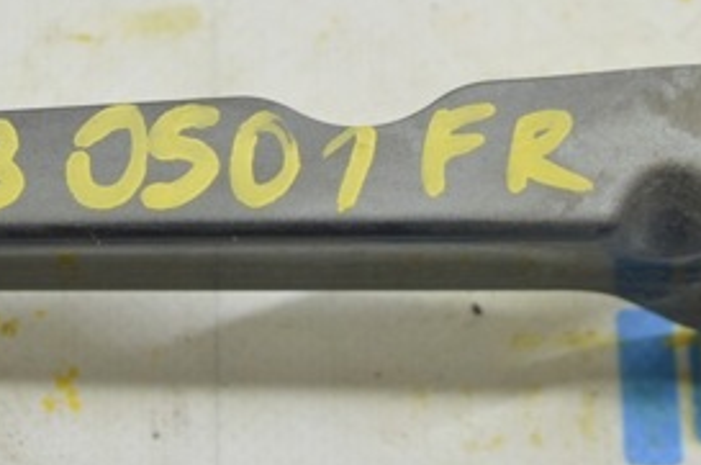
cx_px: 254
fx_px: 3285
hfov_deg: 12.2
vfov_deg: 8.1
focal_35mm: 169
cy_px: 76
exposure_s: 1/20
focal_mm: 48
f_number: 5.6
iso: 400
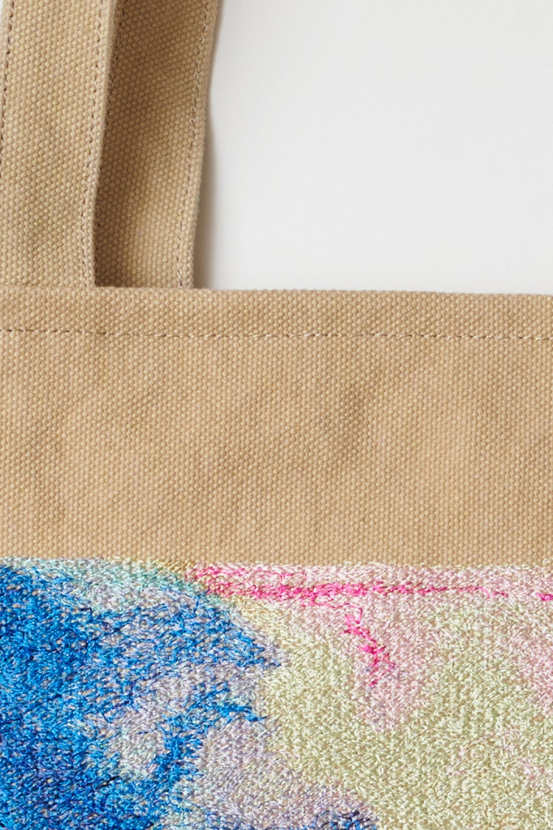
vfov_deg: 7.3
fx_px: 6474
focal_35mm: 281
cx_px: 534
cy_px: 702
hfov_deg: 4.9
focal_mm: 50
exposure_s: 1/125
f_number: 13
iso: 400
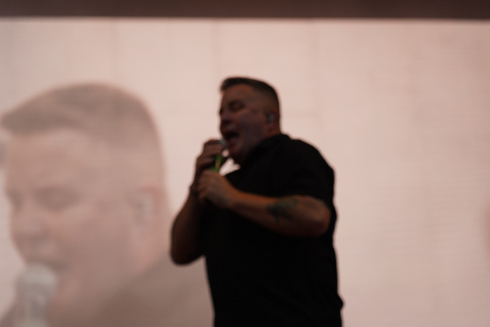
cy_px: 164
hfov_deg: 19.5
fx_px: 1429
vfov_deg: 13.0
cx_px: 245
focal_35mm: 105
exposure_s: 1/160
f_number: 4
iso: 320
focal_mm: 105
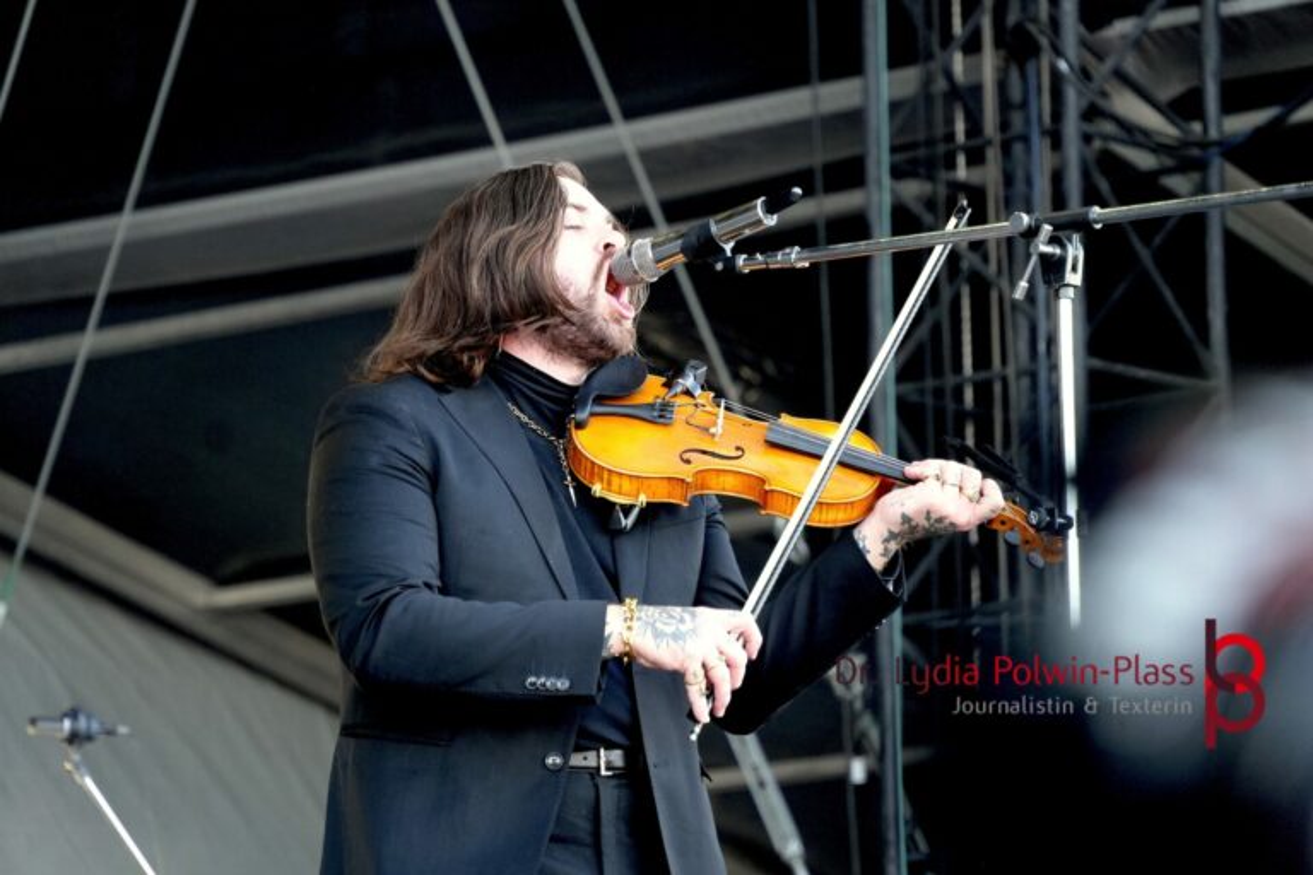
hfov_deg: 10.6
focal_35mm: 194
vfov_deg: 7.1
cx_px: 656
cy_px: 438
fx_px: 7057
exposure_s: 1/200
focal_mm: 129
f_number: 5.6
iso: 1600
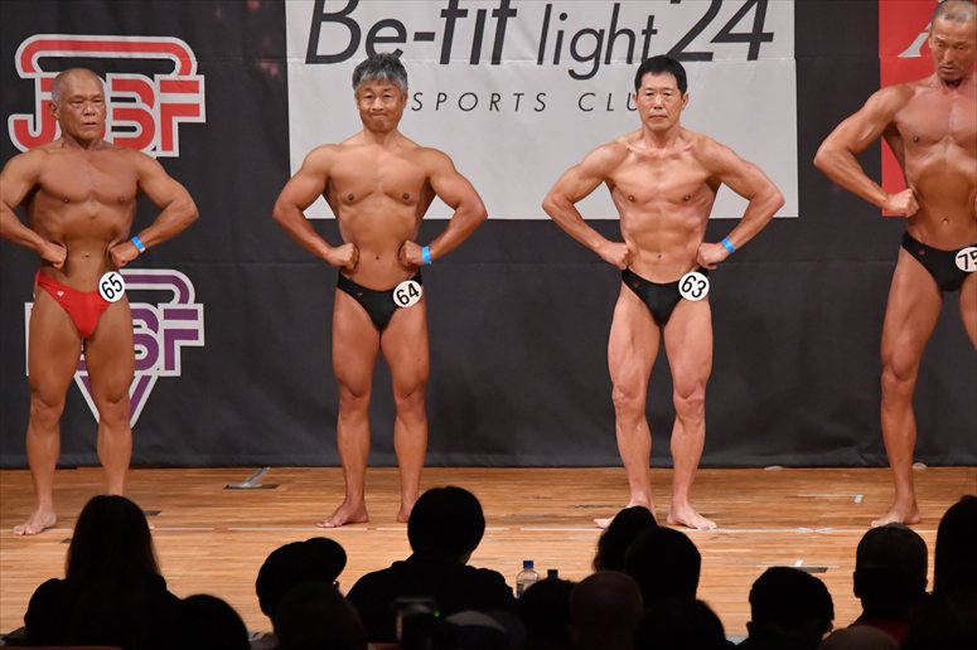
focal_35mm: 255
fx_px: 6917
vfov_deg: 5.4
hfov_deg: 8.1
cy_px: 325
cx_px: 488
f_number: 5.6
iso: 7200
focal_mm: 170
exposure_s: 1/400
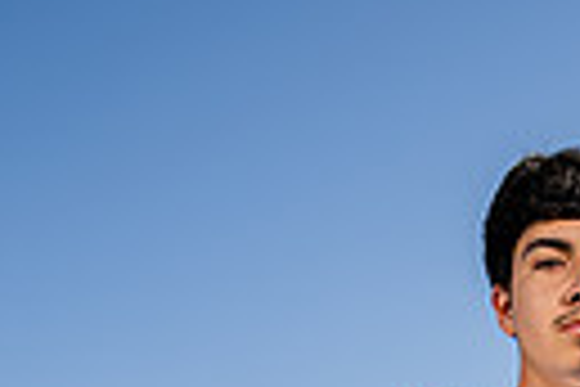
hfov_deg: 23.5
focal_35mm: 84
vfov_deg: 12.7
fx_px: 1353
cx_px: 526
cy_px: 927
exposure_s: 1/125
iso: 50
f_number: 7.1
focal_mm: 24
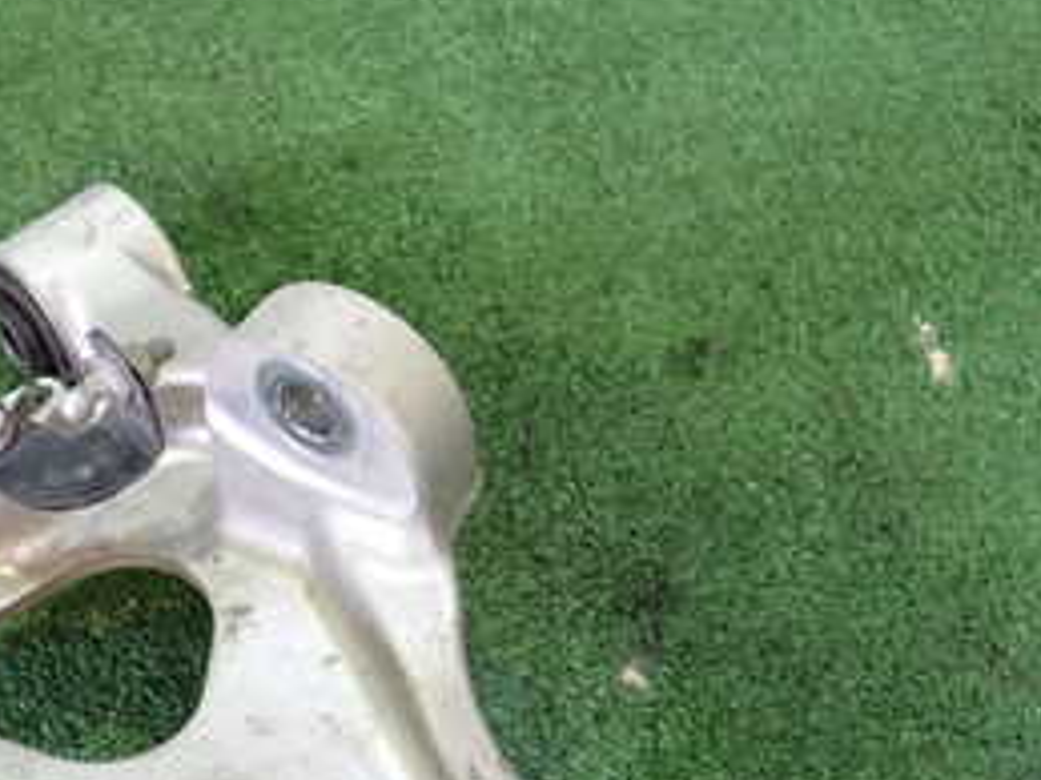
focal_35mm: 58
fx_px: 1743
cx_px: 261
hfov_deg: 32.6
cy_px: 712
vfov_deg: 24.4
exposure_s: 1/30
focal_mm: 4.5
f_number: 2
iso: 250
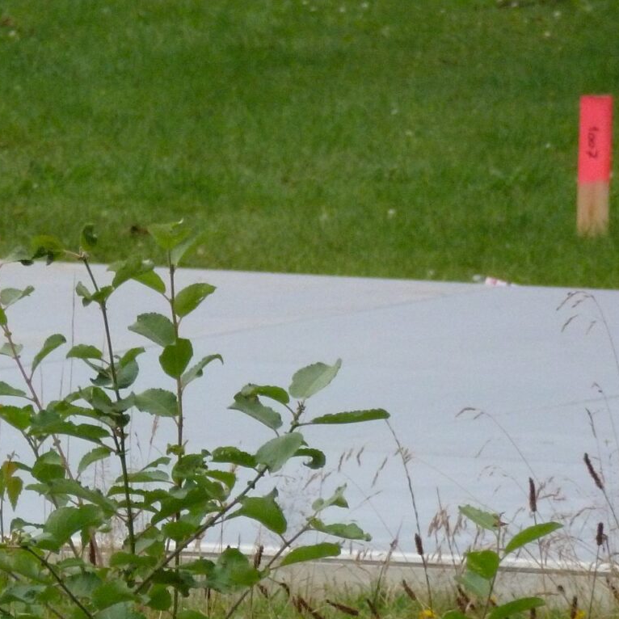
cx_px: 221
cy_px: 310
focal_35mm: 852
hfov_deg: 2.1
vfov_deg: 2.1
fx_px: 17237
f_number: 5.9
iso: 400
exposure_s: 1/250
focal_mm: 68.8
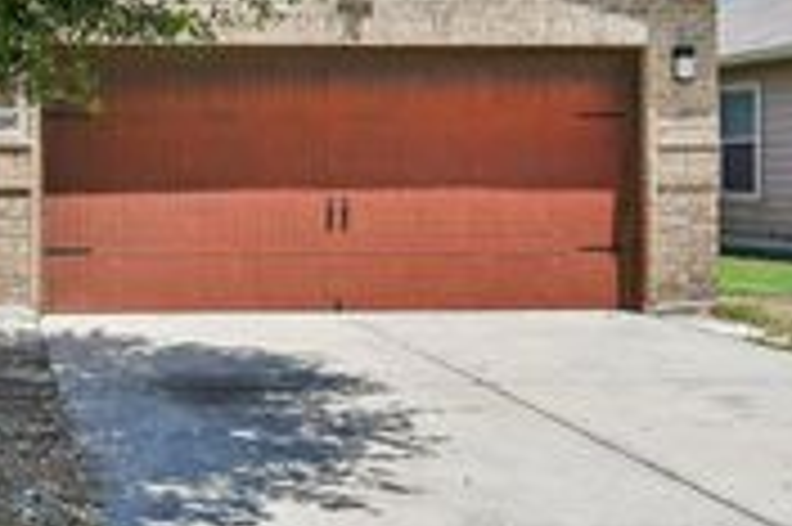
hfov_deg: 33.8
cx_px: 58
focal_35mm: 55
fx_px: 1218
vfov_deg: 24.1
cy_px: 133
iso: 400
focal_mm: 13
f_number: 8
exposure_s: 1/1250
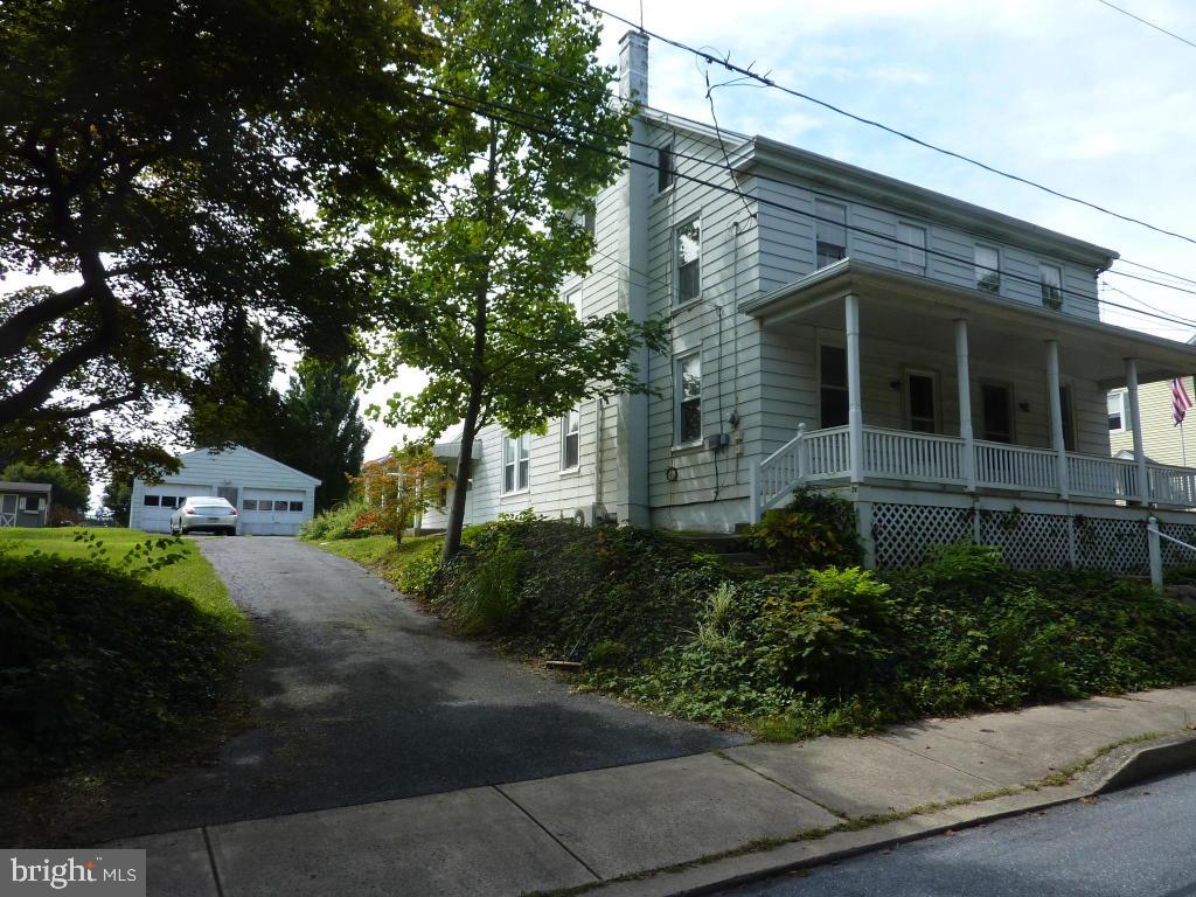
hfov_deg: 69.4
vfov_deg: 54.9
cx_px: 598
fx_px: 864
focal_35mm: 25
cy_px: 448
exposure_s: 1/320
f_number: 4
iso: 80
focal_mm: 4.1
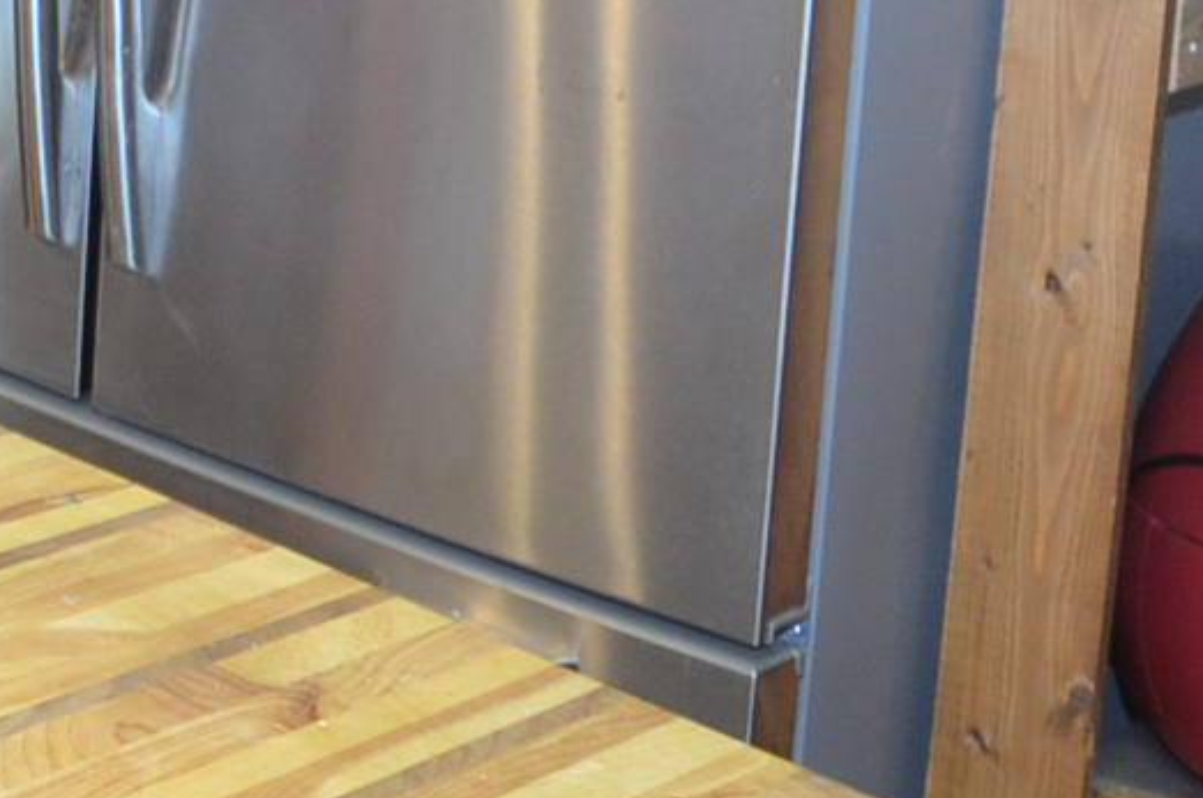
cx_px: -1410
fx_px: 2835
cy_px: -447
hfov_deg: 16.2
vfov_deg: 14.7
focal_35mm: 85
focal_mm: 12
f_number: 4
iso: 800
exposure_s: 1/40
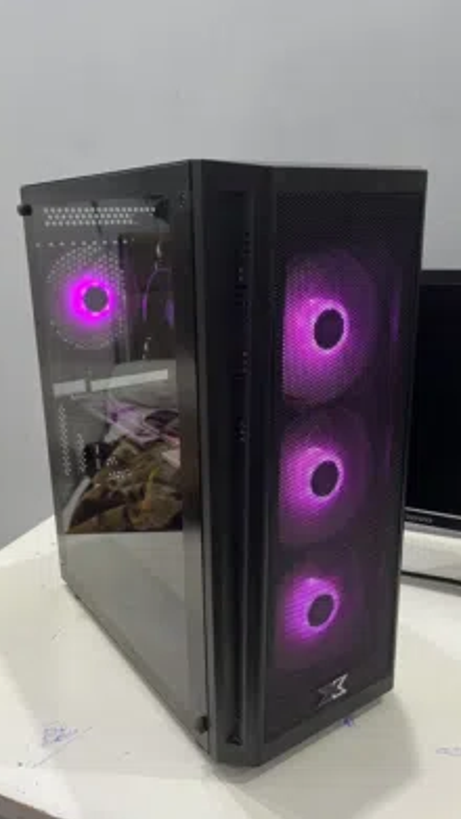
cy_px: 408
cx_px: 214
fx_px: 630
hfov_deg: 40.2
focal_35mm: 29
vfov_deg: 66.1
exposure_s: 1/60
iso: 200
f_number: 1.6
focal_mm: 5.1
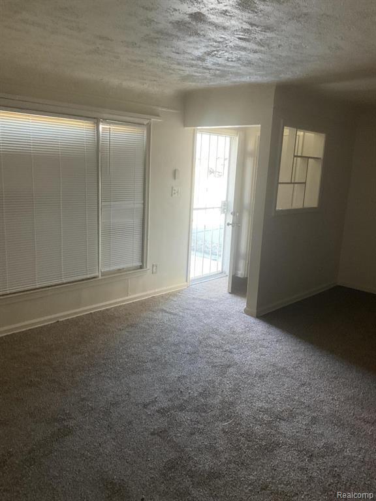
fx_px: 420
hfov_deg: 48.2
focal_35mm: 29
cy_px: 250
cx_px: 188
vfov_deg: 61.7
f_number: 1.8
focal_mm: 3
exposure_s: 1/60
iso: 250
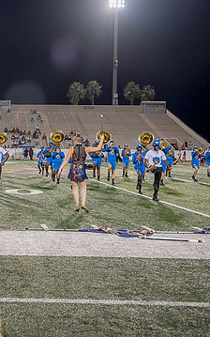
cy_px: 166
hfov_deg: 23.6
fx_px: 468
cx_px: -25
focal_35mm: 51
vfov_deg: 39.6
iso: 2000
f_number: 4
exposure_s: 1/200
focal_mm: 31
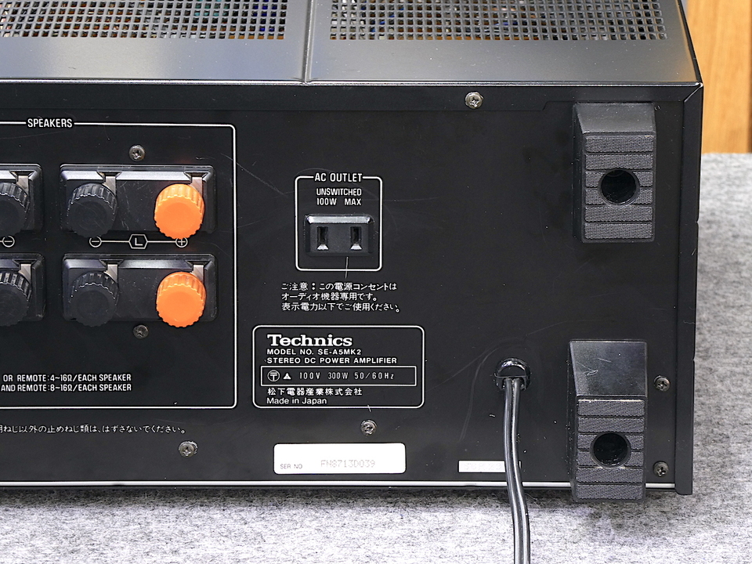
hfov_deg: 11.5
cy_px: 282
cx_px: 376
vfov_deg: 8.6
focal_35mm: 172
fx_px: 3737
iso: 100
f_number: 5.6
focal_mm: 30.9
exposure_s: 1.3
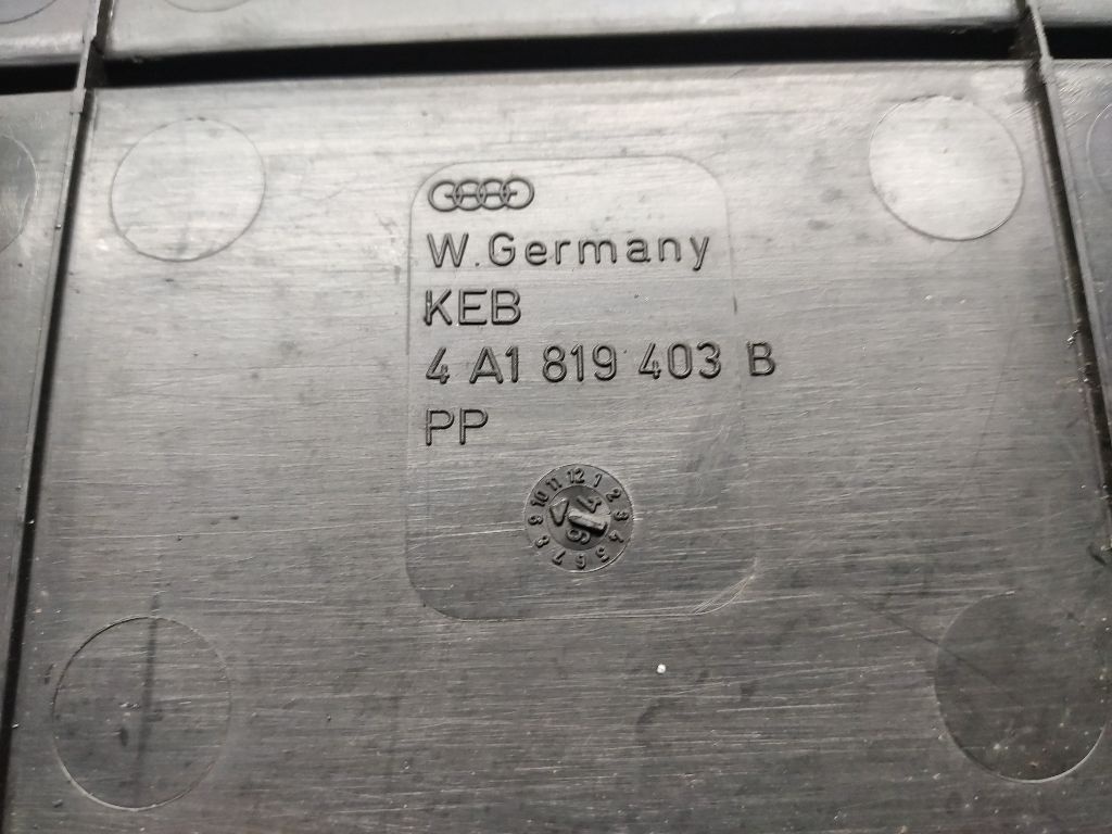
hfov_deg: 67.3
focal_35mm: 26
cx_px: 556
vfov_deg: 53.1
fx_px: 835
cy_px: 417
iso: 793
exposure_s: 1/30
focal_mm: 4.77
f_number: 1.75
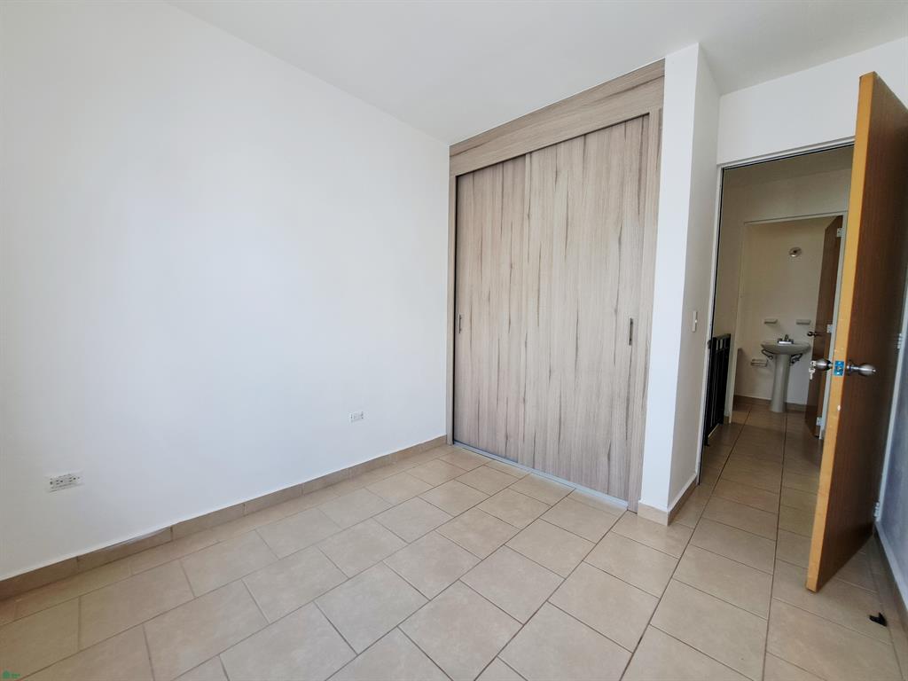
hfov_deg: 106.2
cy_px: 340
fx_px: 341
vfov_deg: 89.9
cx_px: 454
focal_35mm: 13
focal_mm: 1.74
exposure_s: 1/100
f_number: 2.2
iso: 50
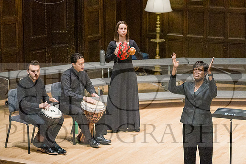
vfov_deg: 8.3
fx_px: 1128
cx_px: 123
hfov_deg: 12.4
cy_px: 82
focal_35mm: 165
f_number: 3.2
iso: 6400
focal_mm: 110
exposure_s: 1/2000
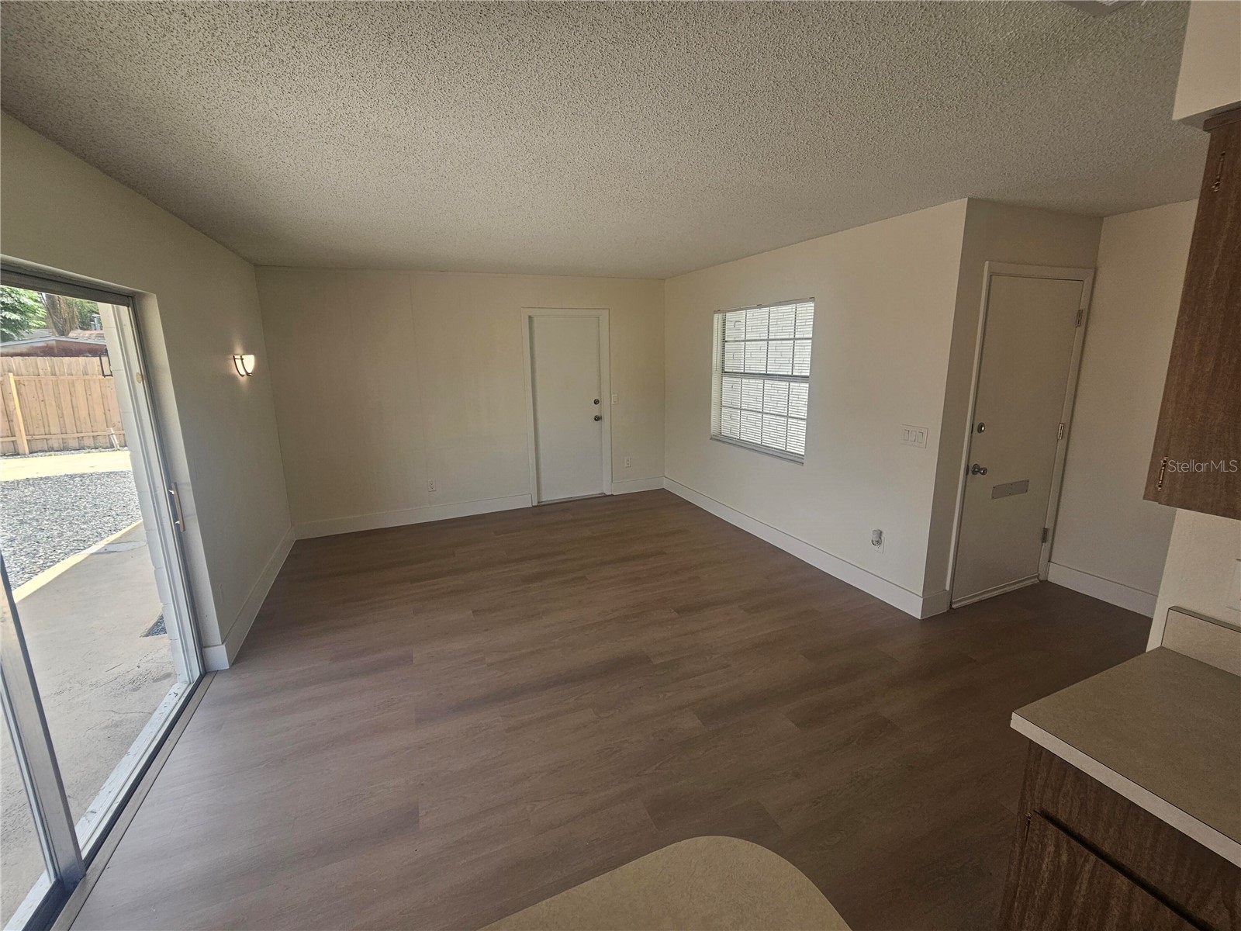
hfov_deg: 106.2
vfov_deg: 89.9
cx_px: 620
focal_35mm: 13
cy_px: 466
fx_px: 466
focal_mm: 2.2
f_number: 2.2
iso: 50
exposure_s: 1/242
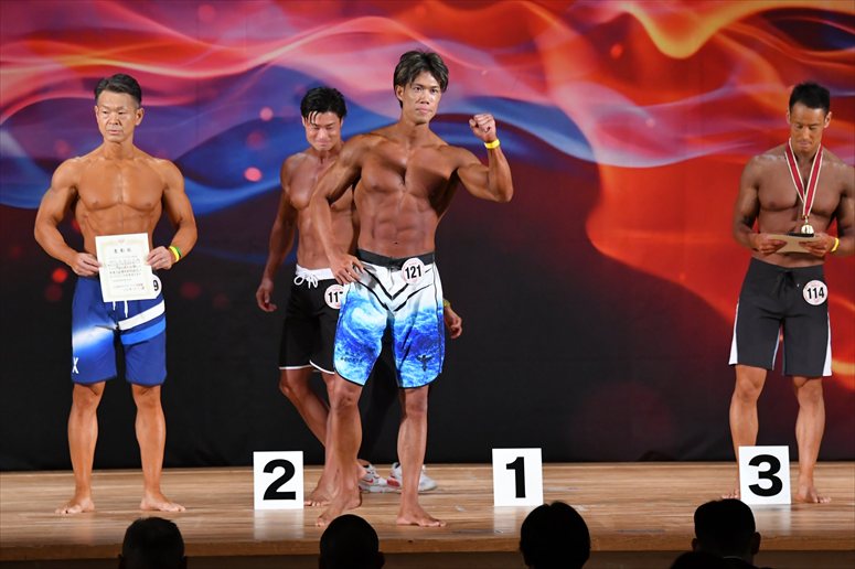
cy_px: 284
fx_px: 4795
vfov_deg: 6.8
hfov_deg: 10.2
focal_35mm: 202
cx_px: 428
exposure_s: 1/400
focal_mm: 135
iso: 3200
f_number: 5.6
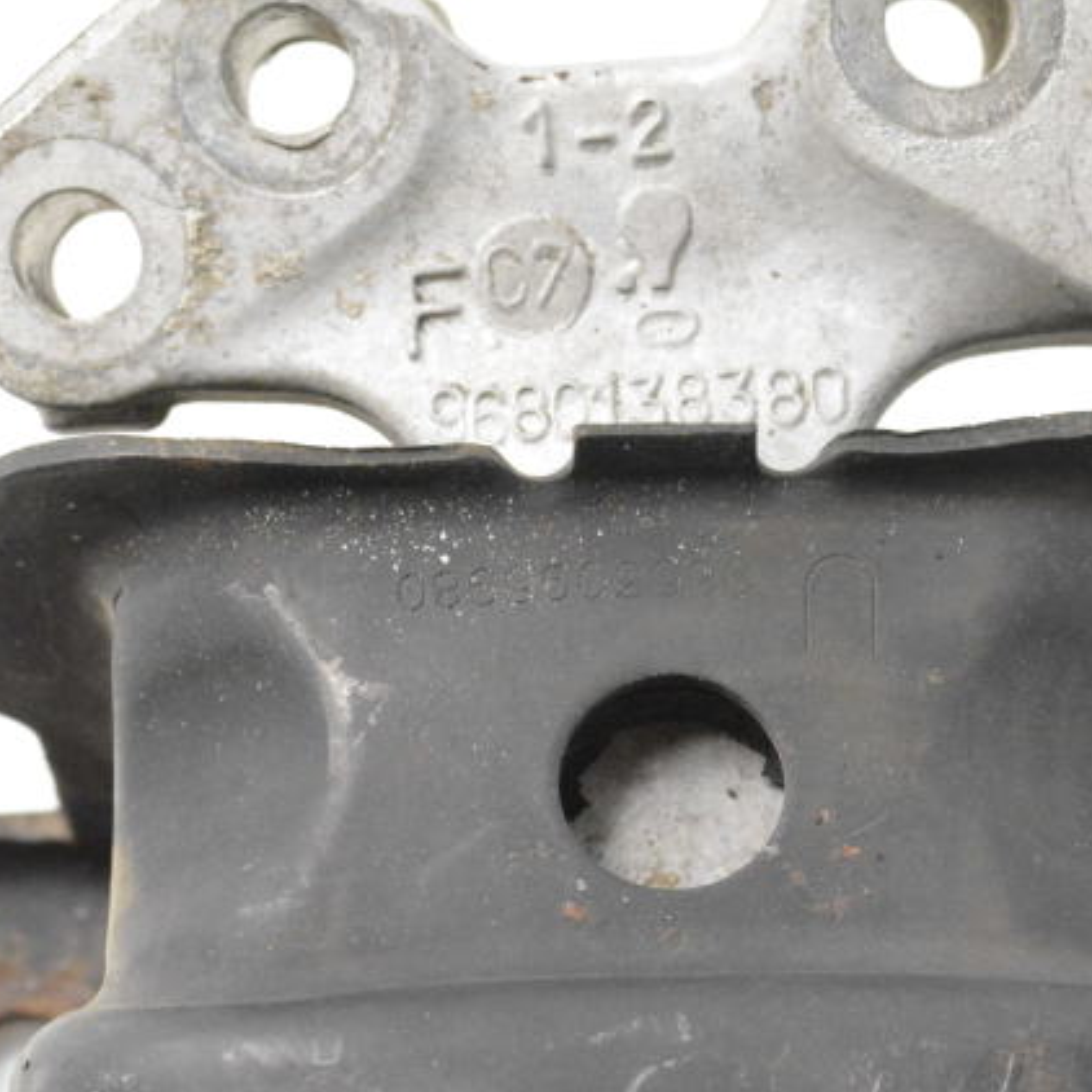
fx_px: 4640
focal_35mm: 130
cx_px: 637
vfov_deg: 13.4
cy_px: 714
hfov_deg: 13.4
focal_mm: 42
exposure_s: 1/250
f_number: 8
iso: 6400
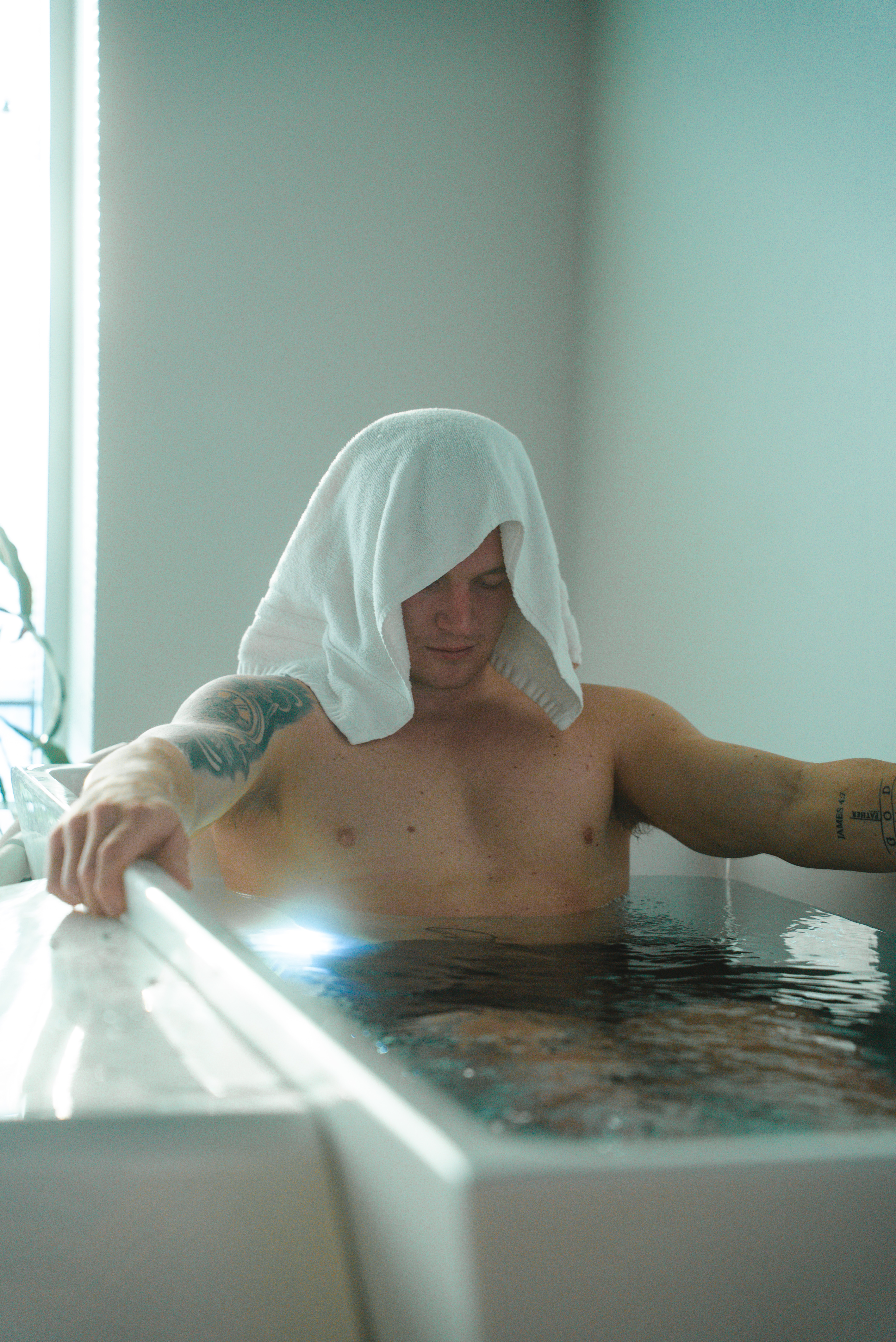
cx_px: 448
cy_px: 671
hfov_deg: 19.5
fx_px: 2610
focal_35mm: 70
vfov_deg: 28.8
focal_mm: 70
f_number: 3.2
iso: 2000
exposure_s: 1/200
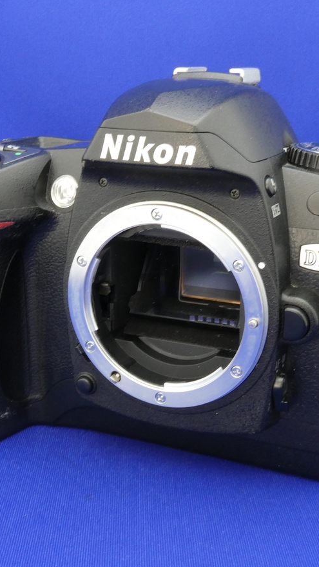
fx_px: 737
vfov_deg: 42.1
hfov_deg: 24.4
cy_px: 289
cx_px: 167
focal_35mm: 49
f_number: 8
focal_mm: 5.8
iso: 200
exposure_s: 1
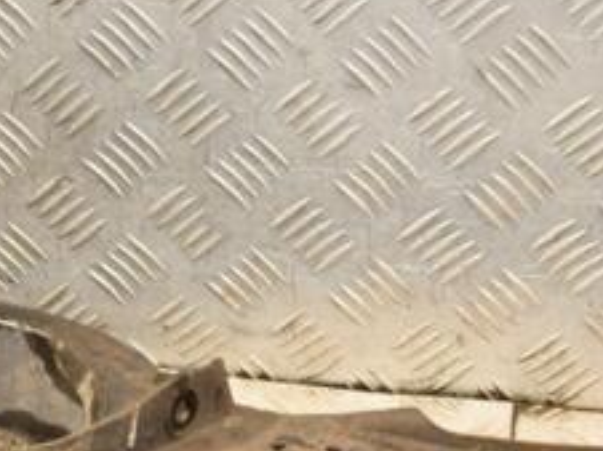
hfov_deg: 16.9
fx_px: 2001
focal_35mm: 115
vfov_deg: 12.8
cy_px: 326
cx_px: 83
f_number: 5
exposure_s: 1/200
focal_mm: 30
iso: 800
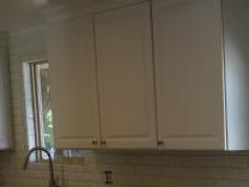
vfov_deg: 18.5
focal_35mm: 77
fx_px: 554
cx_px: 338
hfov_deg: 22.3
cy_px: 203
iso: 100
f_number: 3.3
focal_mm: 4.3
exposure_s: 1/60
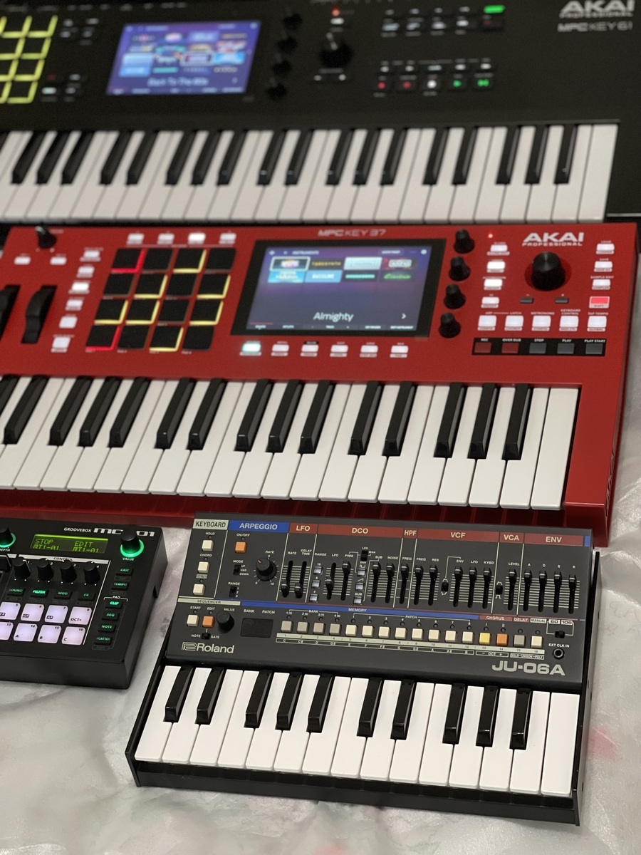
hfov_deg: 22.9
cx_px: 320
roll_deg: +14.9
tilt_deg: -44.0
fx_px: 1580
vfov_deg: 30.3
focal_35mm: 64
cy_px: 428
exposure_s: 1/30
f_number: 2.2
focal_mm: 7.5
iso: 320
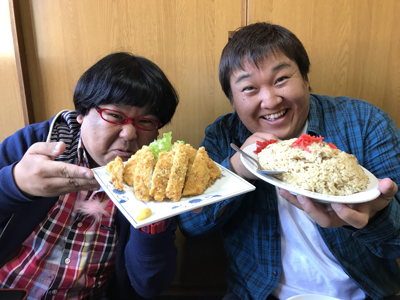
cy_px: 150
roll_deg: +0.5
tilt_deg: -14.0
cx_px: 200
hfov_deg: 63.4
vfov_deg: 49.7
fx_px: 324
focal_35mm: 28
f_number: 1.8
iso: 40
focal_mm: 4
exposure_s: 1/24
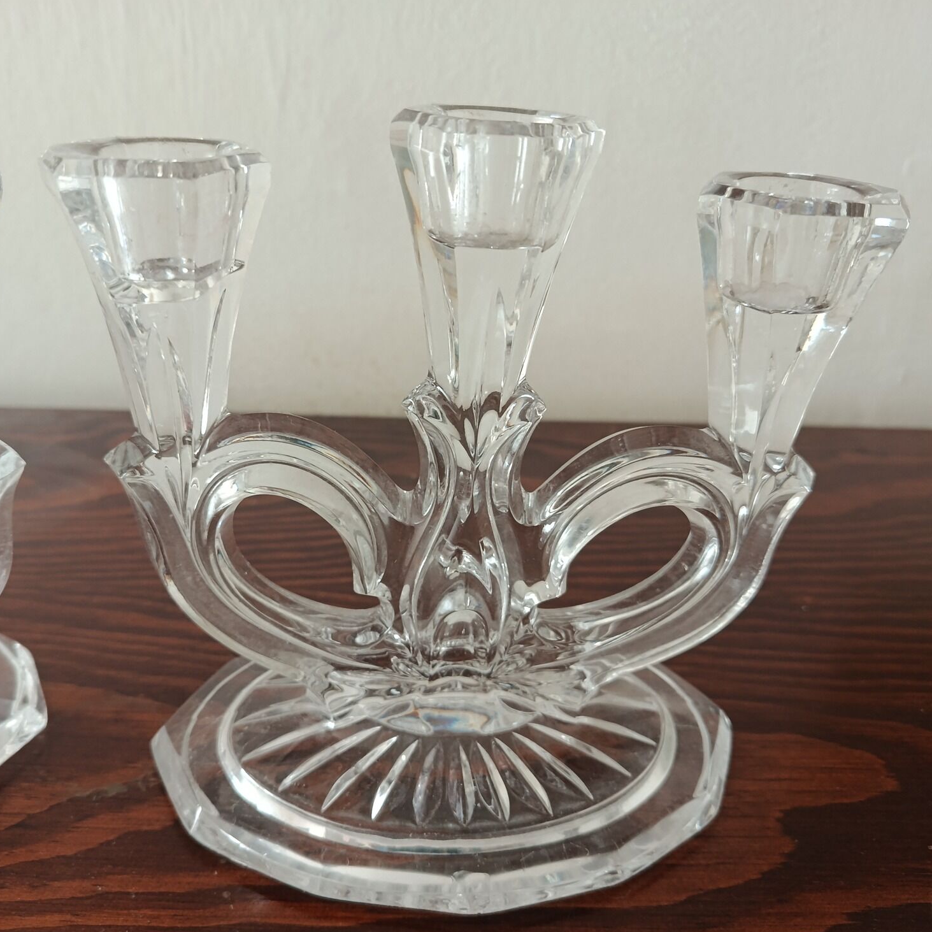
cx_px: 427
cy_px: 476
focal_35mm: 29
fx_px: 883
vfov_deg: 55.6
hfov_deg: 55.6
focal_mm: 5.24
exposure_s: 1/50
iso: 640
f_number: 1.7
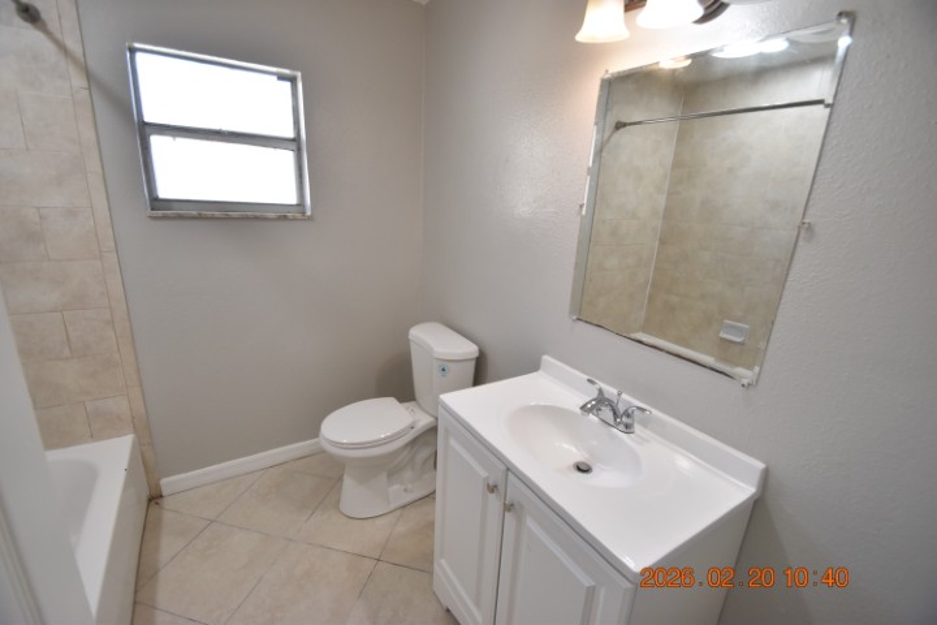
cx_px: 468
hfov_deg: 100.4
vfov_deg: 77.3
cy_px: 312
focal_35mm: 15
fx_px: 390
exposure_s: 1/180
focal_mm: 10
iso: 800
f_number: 3.5
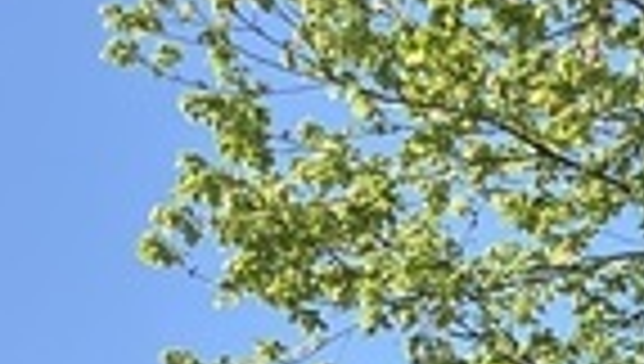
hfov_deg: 13.5
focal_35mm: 158
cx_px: 590
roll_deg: +0.8
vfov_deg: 6.6
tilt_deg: +6.0
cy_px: 1281
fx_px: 2703
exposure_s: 1/2179
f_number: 1.6
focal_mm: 5.1
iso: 50
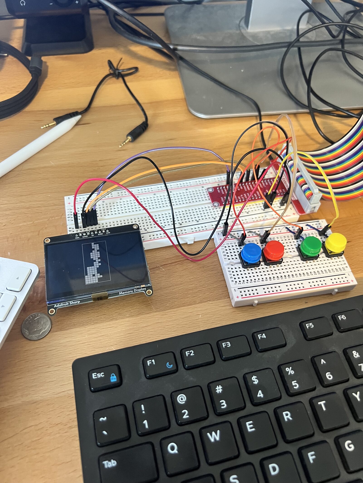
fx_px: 363
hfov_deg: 53.1
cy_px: 242
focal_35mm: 26
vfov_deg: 67.3
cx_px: 182
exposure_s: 1/60
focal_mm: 5.7
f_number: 1.5
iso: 400
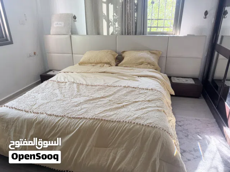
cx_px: 115
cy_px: 86
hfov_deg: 71.6
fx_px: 159
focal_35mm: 24
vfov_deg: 56.8
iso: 125
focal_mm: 6.76
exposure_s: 1/121
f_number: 1.78
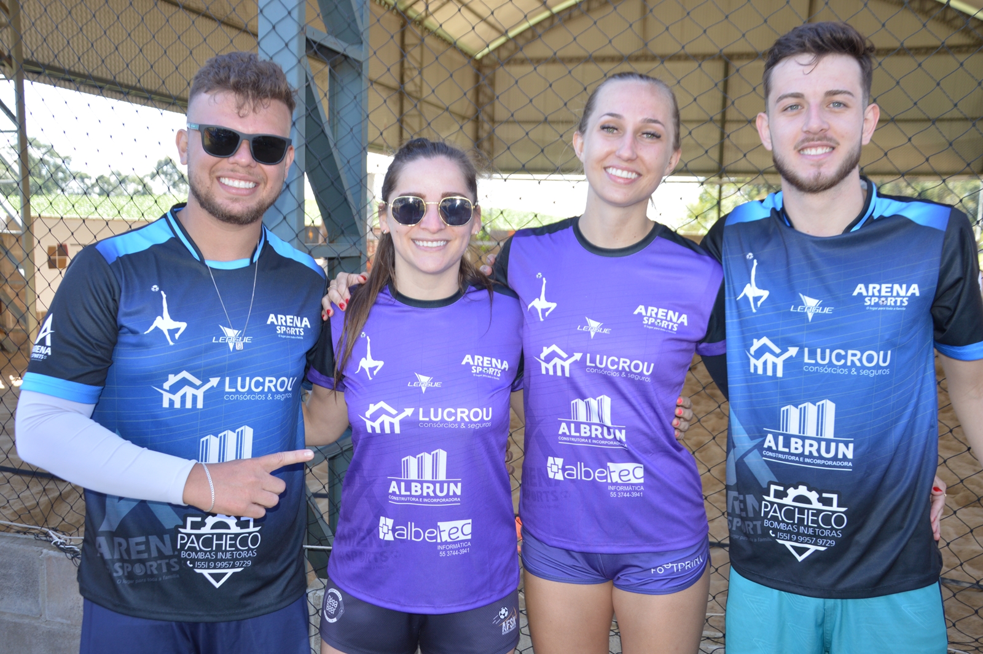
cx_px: 492
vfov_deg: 39.9
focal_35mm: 33
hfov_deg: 57.3
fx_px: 900
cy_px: 327
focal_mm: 22
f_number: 4
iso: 160
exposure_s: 1/125
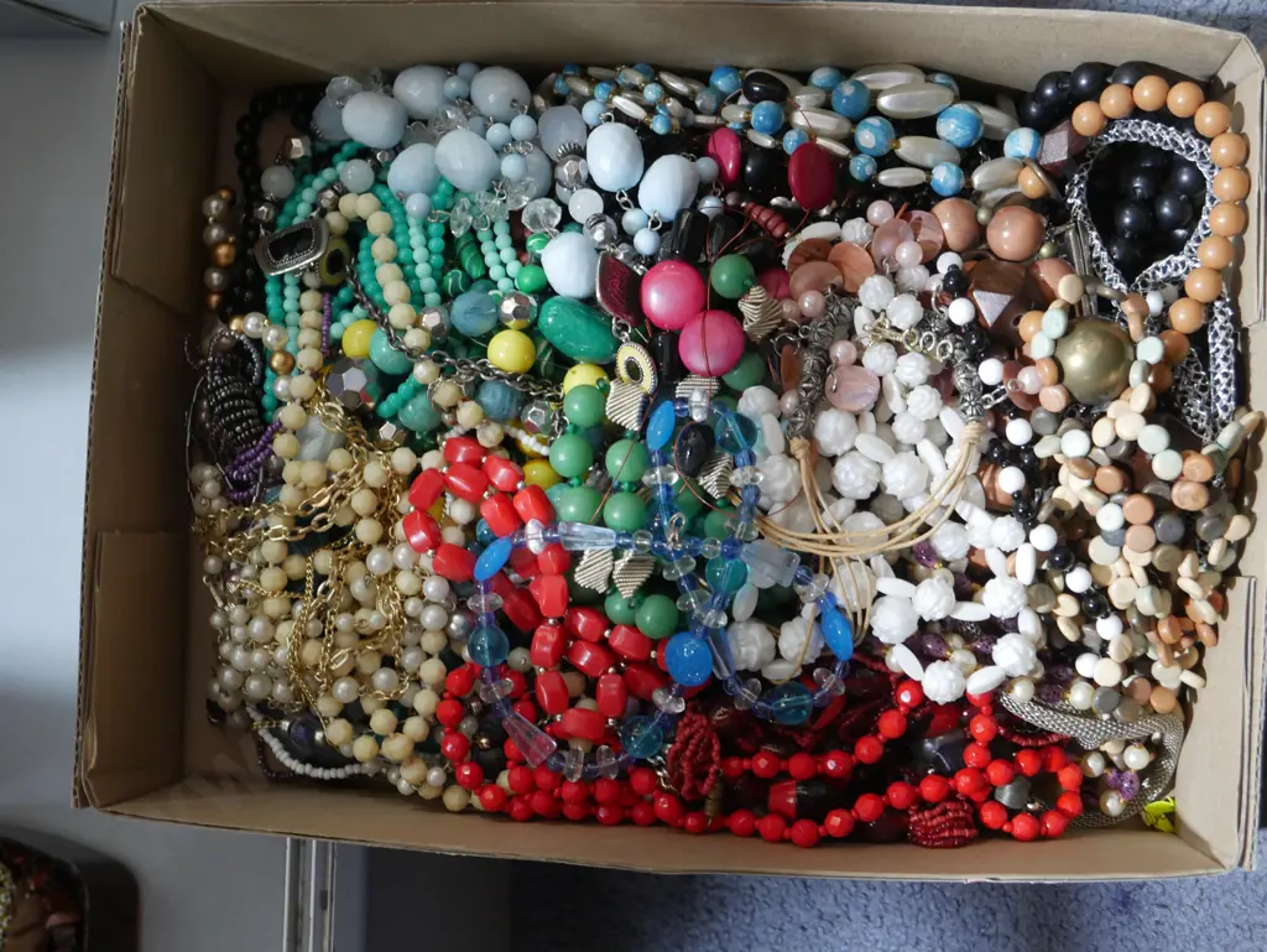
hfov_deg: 35.5
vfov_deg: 27.1
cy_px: 476
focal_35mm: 54
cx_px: 634
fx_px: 1977
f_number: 5.3
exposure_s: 1/60
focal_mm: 27
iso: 1250
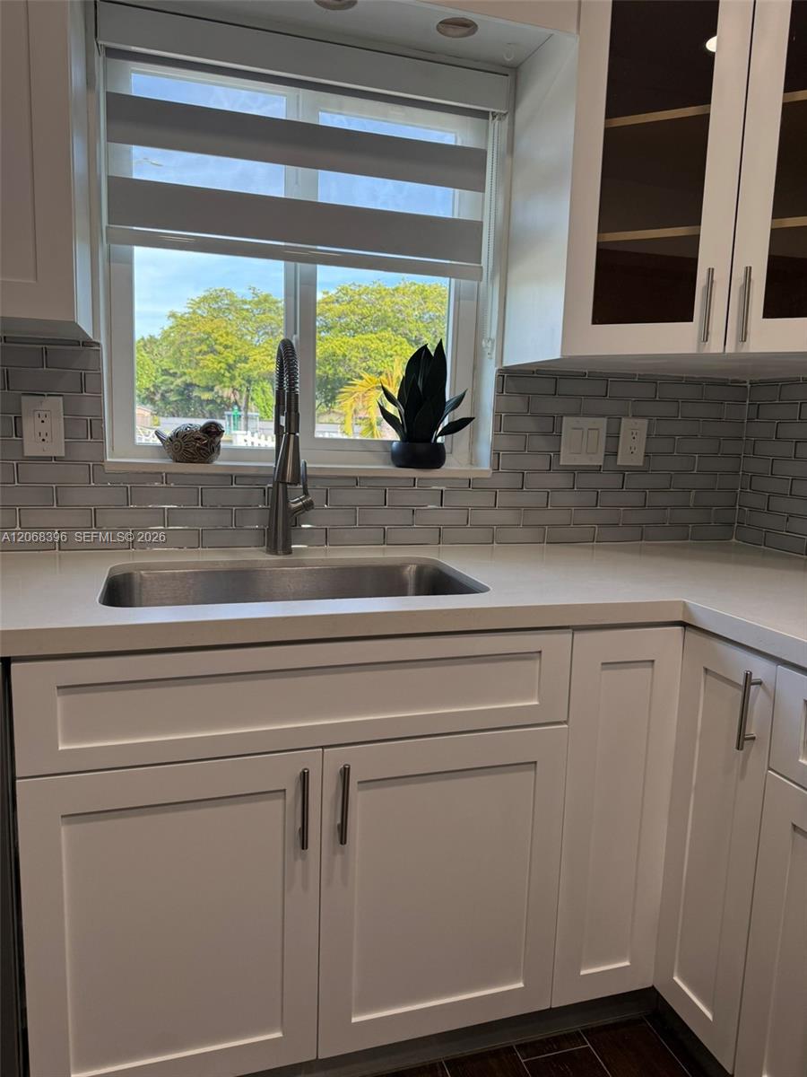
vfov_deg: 71.6
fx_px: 746
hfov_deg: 56.8
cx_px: 404
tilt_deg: -8.3
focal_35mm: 24
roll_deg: -1.8
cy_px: 538
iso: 125
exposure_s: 1/240
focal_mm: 6.76
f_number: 1.78
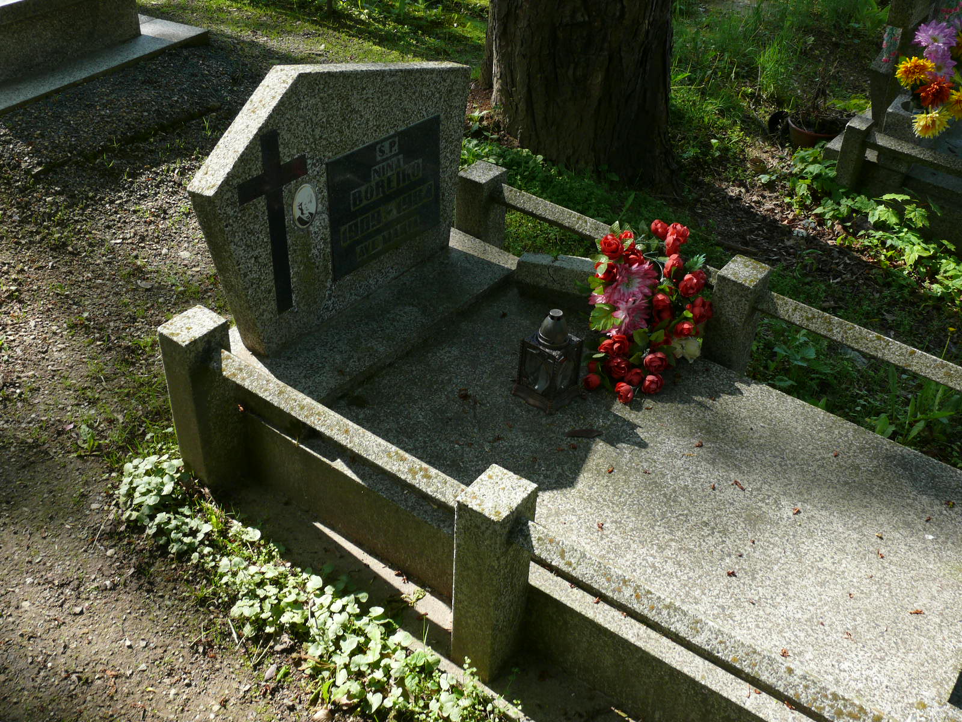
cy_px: 361
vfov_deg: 40.7
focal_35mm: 35
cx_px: 481
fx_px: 973
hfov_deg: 52.6
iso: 100
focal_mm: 7.5
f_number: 4.5
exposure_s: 1/200
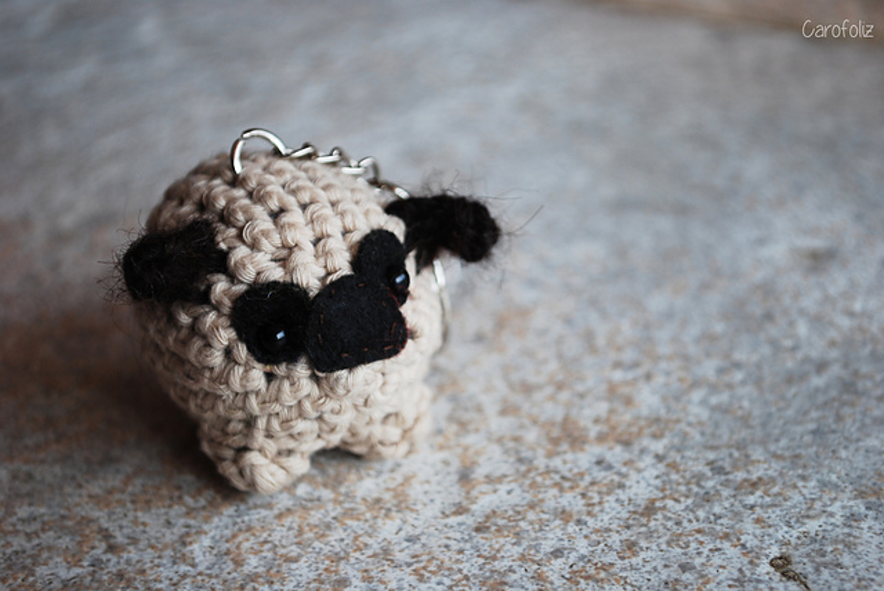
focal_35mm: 82
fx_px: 2028
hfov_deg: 24.6
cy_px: 296
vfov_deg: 16.6
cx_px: 442
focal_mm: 55
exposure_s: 1/80
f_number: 5.6
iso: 200
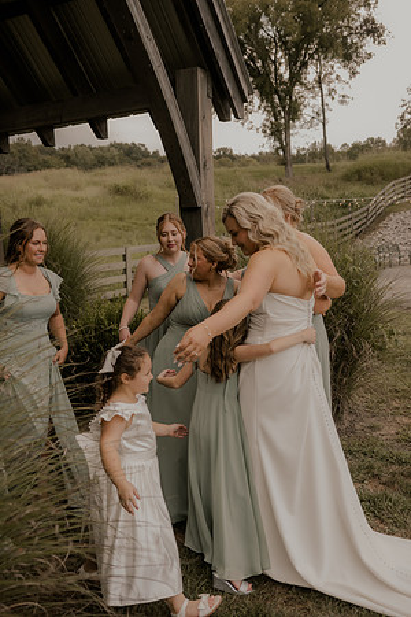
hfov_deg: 36.9
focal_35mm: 36
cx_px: 206
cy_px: 308
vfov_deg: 53.1
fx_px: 616
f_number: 1.8
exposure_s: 1/3200
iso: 1000
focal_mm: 24
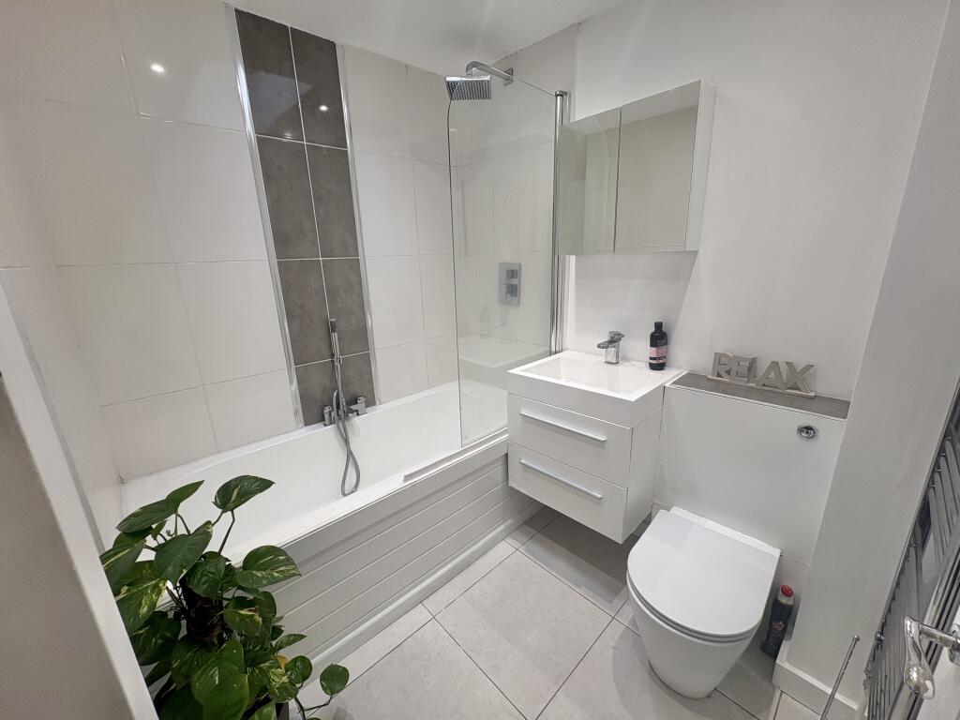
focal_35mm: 14
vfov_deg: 85.7
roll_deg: +2.3
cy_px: 360
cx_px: 480
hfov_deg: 102.1
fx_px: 388
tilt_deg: -15.1
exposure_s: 1/100
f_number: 2.2
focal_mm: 2.22
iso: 64
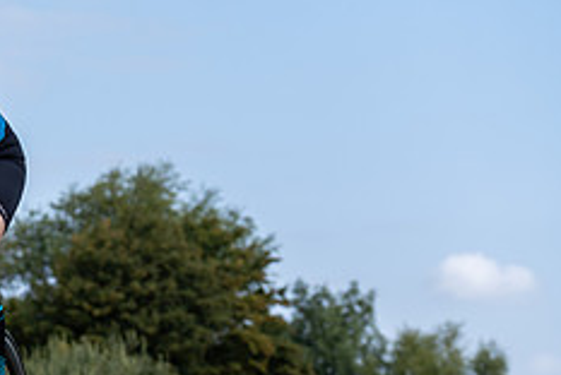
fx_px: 2715
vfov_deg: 7.9
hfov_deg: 11.6
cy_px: 290
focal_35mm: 174
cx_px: -116
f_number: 5
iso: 160
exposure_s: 1/800
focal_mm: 70
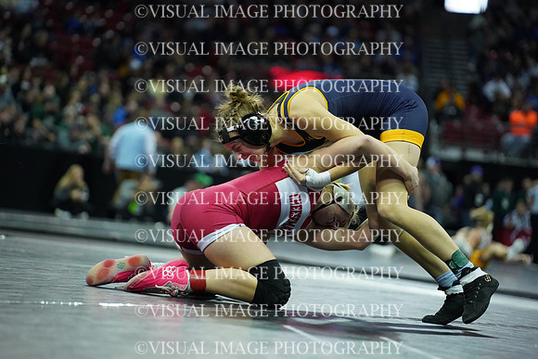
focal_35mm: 150
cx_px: 269
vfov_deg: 9.2
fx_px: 2242
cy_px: 180
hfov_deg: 13.7
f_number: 2.8
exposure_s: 1/1250
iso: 6400
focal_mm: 150
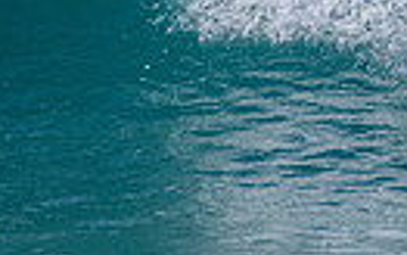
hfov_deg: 0.9
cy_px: -23
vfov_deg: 0.6
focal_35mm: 2254
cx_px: 814
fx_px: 25012
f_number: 5.6
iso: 320
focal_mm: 500
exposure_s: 1/2500
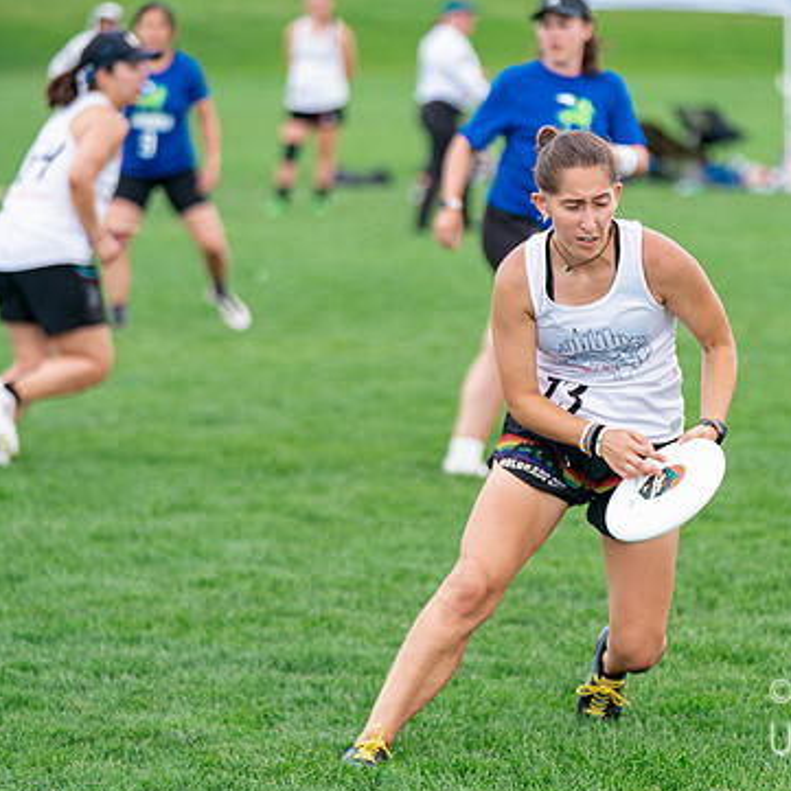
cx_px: 582
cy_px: 486
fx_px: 6618
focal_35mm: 256
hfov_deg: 6.8
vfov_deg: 6.8
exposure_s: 1/1600
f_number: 2.8
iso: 400
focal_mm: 143
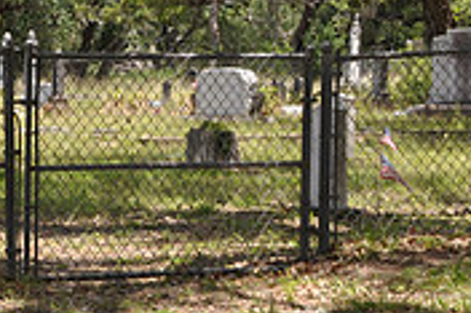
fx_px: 2008
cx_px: -214
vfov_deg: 8.9
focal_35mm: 154
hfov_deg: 12.8
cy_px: 138
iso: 200
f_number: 10
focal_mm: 31
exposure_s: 1/100
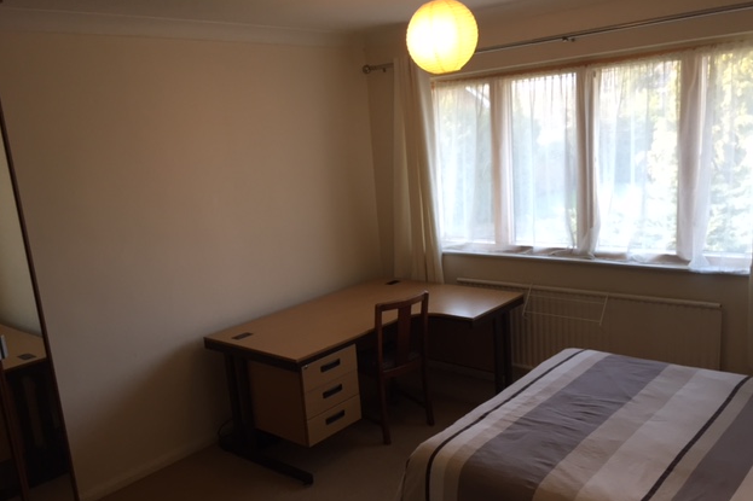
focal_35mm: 31
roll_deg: +4.0
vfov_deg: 42.2
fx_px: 648
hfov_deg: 60.3
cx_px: 367
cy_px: 285
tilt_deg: -13.8
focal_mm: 4.15
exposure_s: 1/33
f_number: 2.2
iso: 32
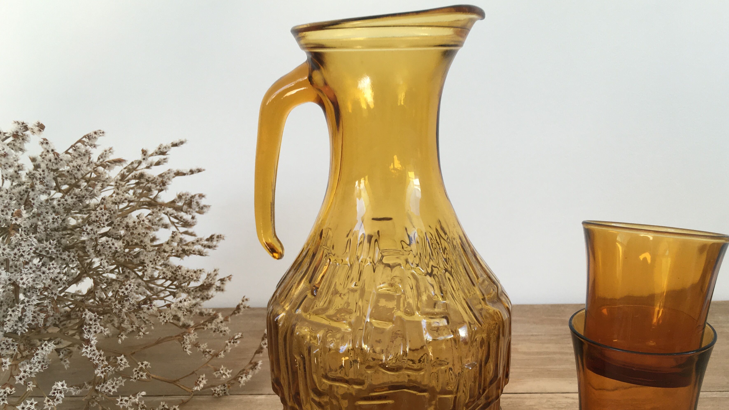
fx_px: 696
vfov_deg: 32.7
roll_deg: +0.3
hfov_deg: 55.2
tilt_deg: -12.2
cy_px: 251
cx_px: 405
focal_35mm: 36
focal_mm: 4.15
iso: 40
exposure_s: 1/100
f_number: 2.2
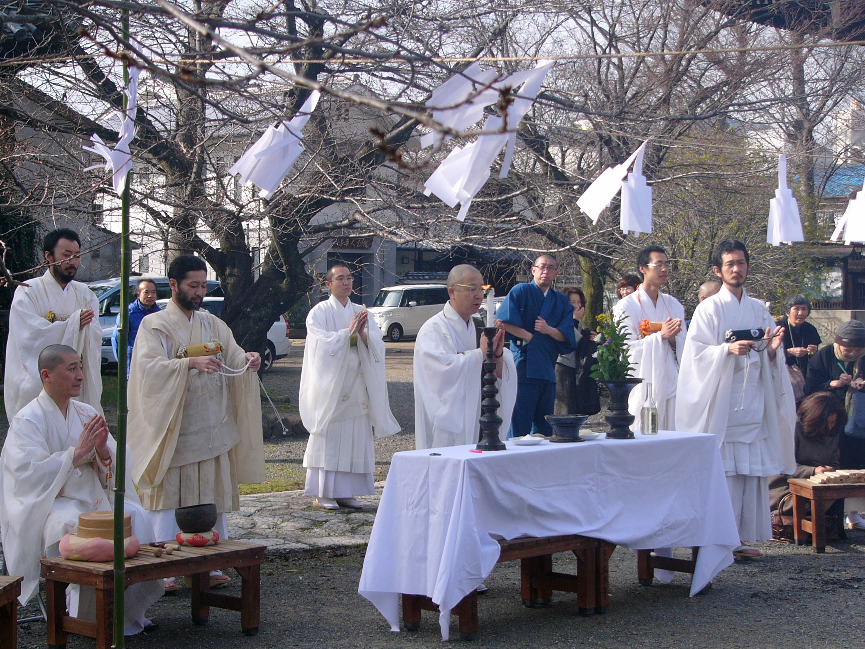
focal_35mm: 73
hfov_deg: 26.7
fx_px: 1824
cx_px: 399
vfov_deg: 20.2
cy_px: 334
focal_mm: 10.9
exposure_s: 1/400
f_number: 3.3
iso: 50
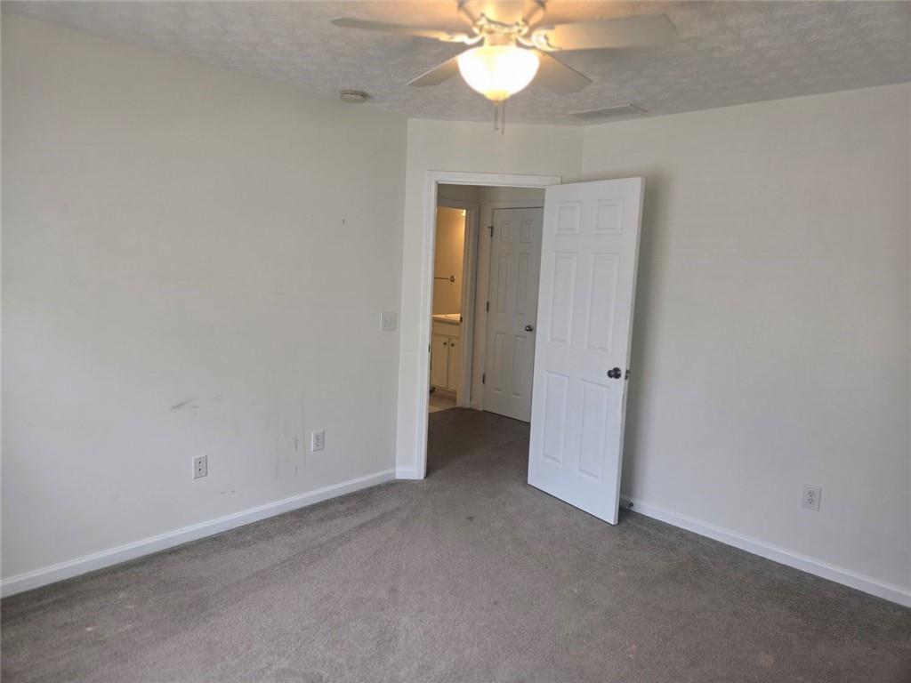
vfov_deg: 58.9
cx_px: 456
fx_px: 605
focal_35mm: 23
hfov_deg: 73.9
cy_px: 342
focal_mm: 5.4
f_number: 1.8
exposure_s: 1/120
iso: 50
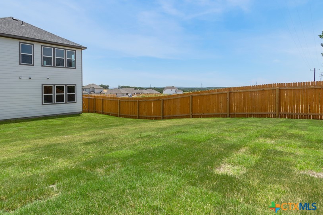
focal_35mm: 20
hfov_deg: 81.5
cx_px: 111
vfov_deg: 60.9
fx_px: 179
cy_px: 78
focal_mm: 10
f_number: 9
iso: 100
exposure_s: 1/250
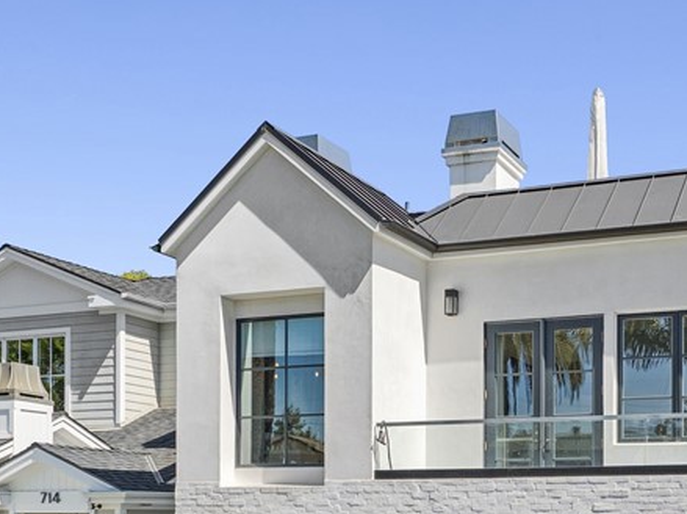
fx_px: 1110
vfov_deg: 24.4
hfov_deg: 34.1
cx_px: 457
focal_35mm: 56
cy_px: 556
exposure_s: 1/80
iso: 180
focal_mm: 12.3
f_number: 2.8
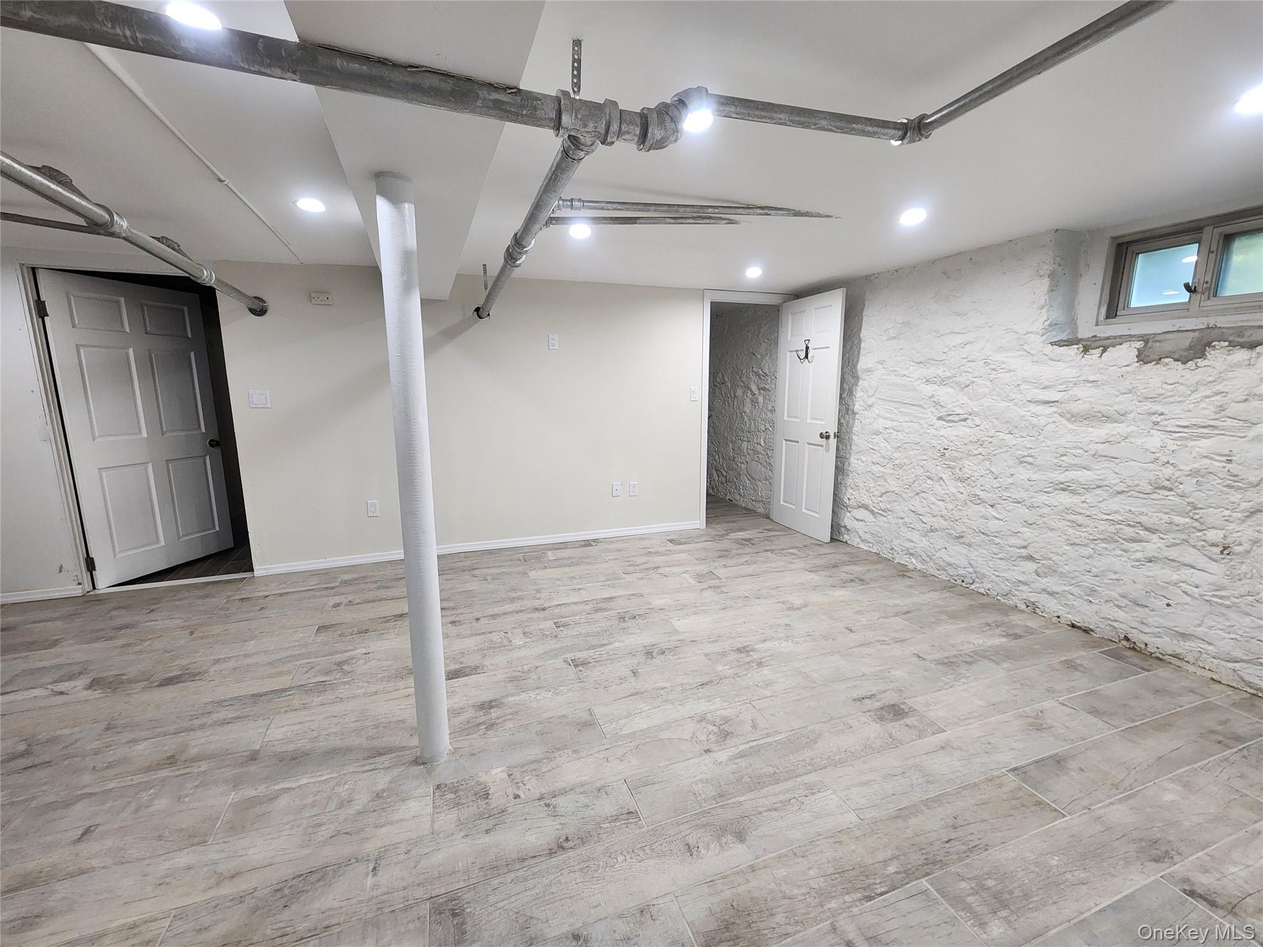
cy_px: 474
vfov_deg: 89.9
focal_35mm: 13
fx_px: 474
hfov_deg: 106.2
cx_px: 632
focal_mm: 2.2
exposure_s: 1/60
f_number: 2.2
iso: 400
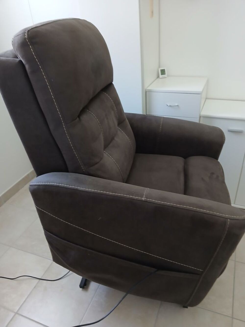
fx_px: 245
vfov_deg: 67.3
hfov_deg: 53.1
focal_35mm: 26
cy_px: 164
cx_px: 122
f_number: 1.8
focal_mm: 3.98
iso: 250
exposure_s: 1/25
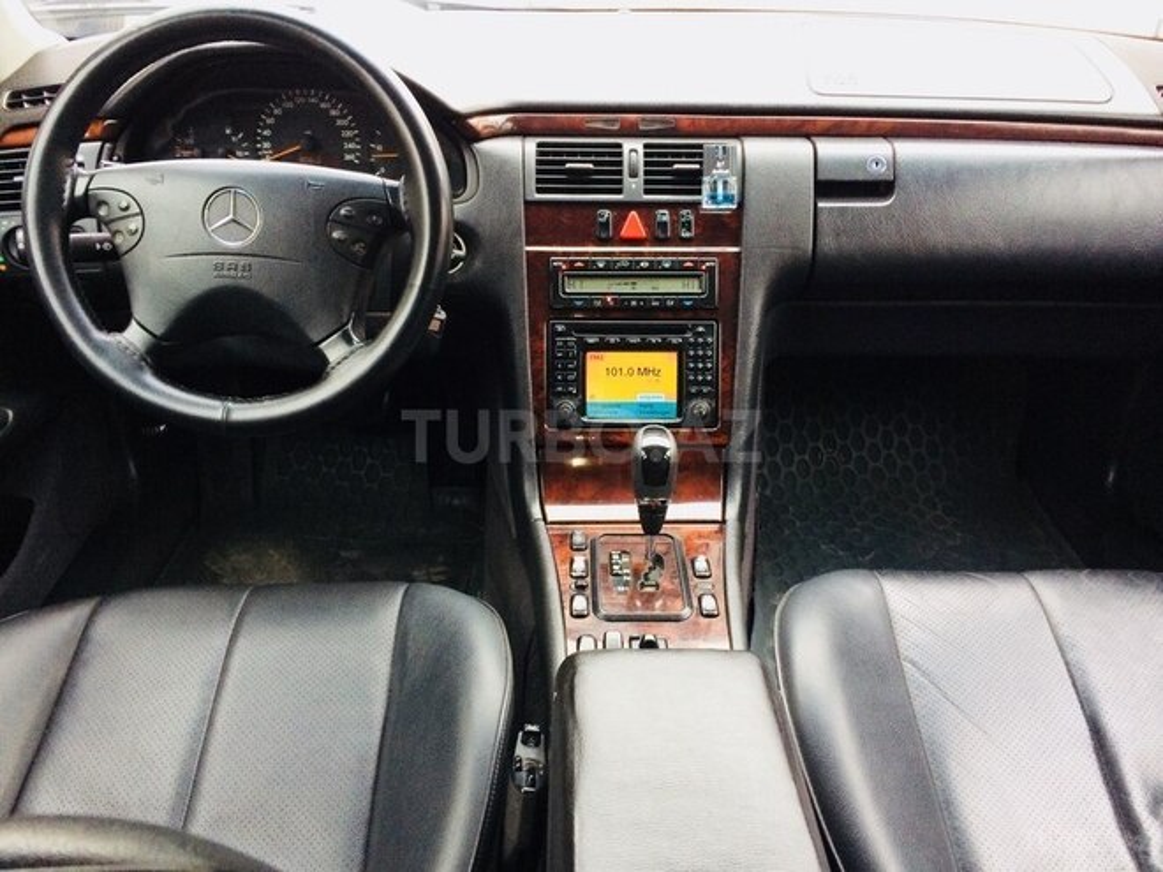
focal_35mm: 29
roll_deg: -1.4
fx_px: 974
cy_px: 436
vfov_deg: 48.2
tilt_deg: -31.8
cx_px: 582
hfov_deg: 61.7
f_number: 2.2
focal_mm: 4.15
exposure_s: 1/33
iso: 200
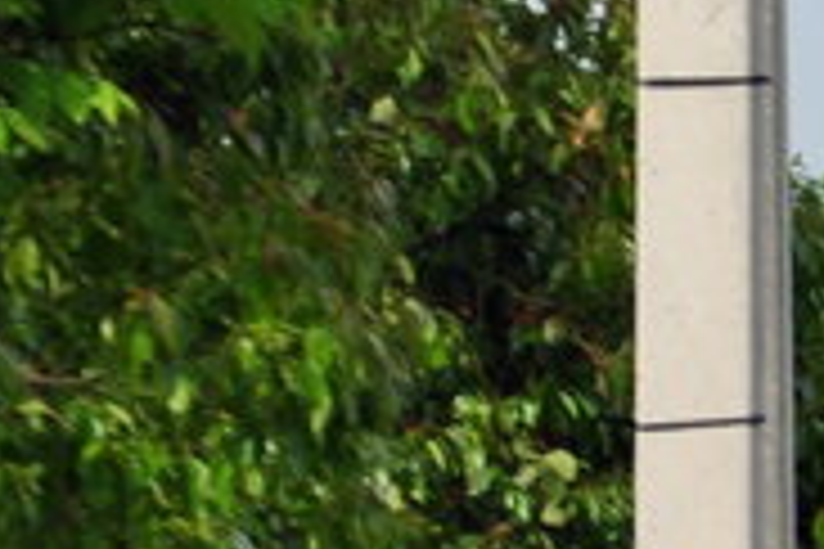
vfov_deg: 1.4
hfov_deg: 2.1
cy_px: 785
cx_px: 2314
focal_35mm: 963
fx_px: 22040
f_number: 6.3
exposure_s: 1/640
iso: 500
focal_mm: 98
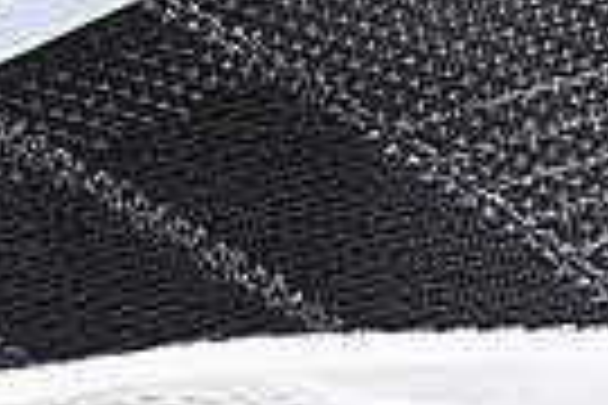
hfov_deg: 3.4
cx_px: -473
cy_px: -81
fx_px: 10133
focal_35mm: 600
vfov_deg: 2.3
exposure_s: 1/60
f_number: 6.3
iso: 160
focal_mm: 50
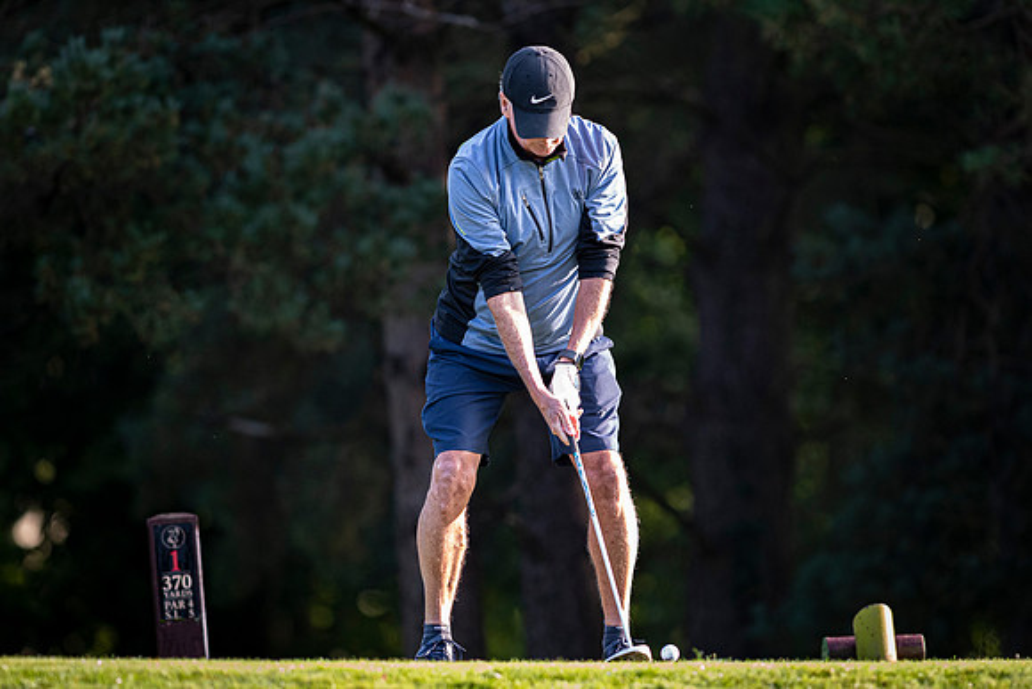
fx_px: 13371
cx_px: 516
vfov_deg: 2.9
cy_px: 344
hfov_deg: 4.4
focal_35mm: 466
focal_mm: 300
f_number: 2.8
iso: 1250
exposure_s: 1/1250
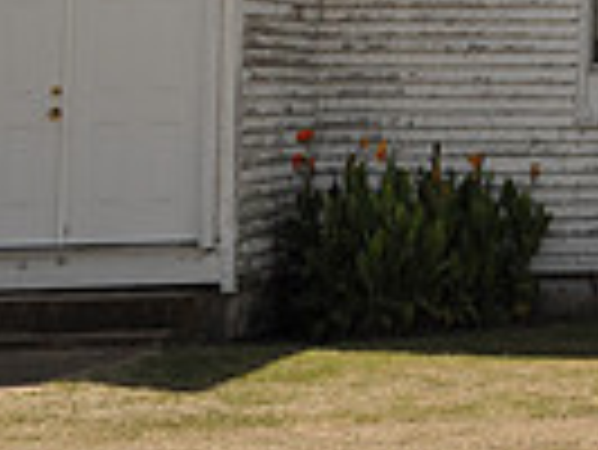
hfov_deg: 13.2
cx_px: 1007
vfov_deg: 10.2
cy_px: -344
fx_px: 2386
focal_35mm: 138
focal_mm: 22
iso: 200
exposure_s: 1/125
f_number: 11
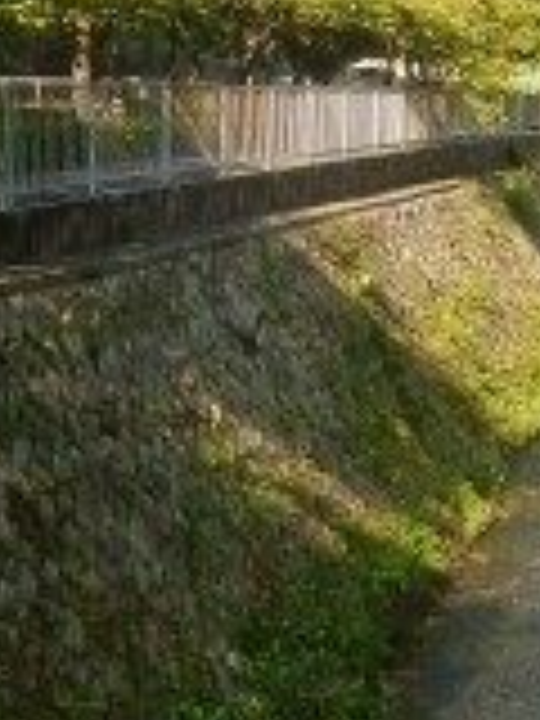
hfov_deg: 19.6
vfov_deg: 24.8
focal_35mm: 75
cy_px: 9
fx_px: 1560
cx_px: 317
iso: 160
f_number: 2.5
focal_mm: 4.3
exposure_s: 1/800
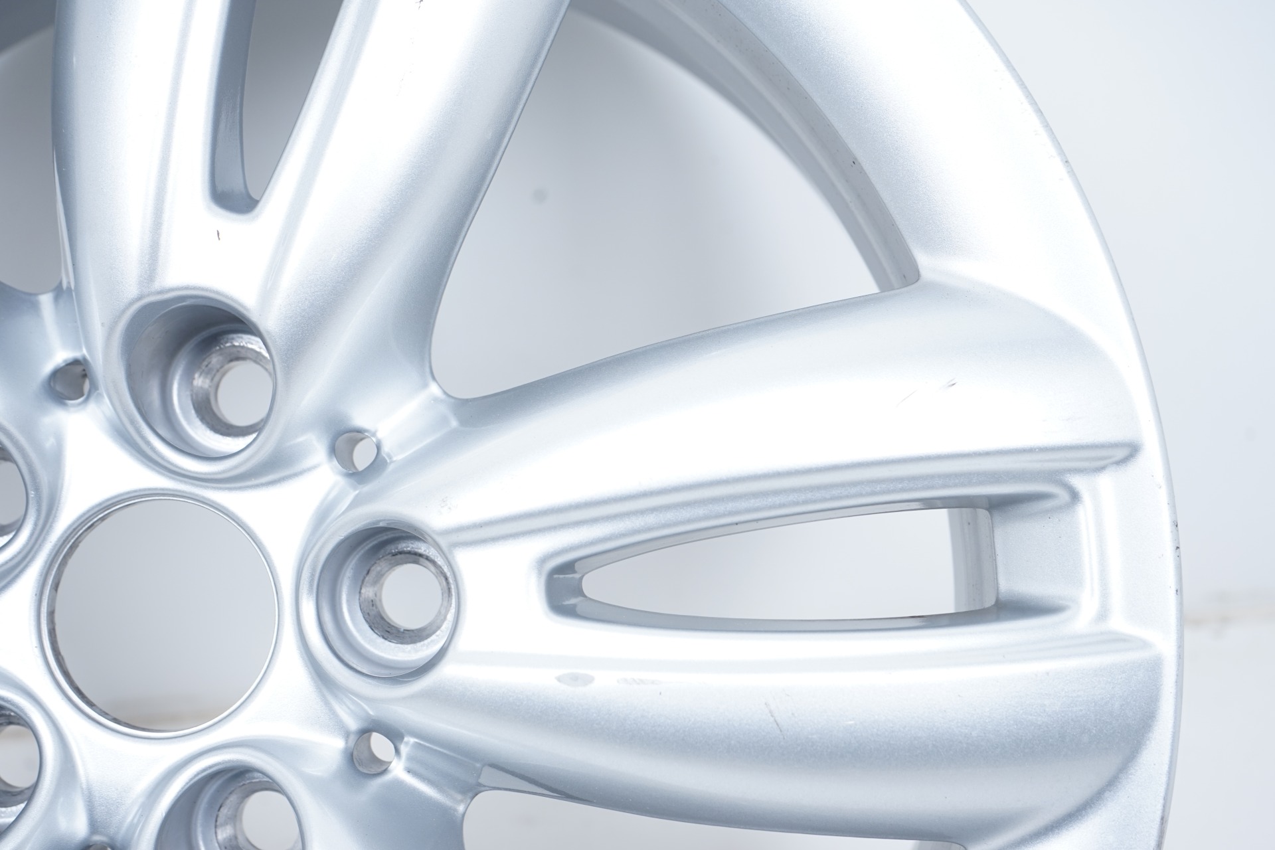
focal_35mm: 49
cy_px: 425
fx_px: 1735
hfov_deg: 40.3
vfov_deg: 27.5
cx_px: 638
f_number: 7.1
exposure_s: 1/125
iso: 250
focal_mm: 49
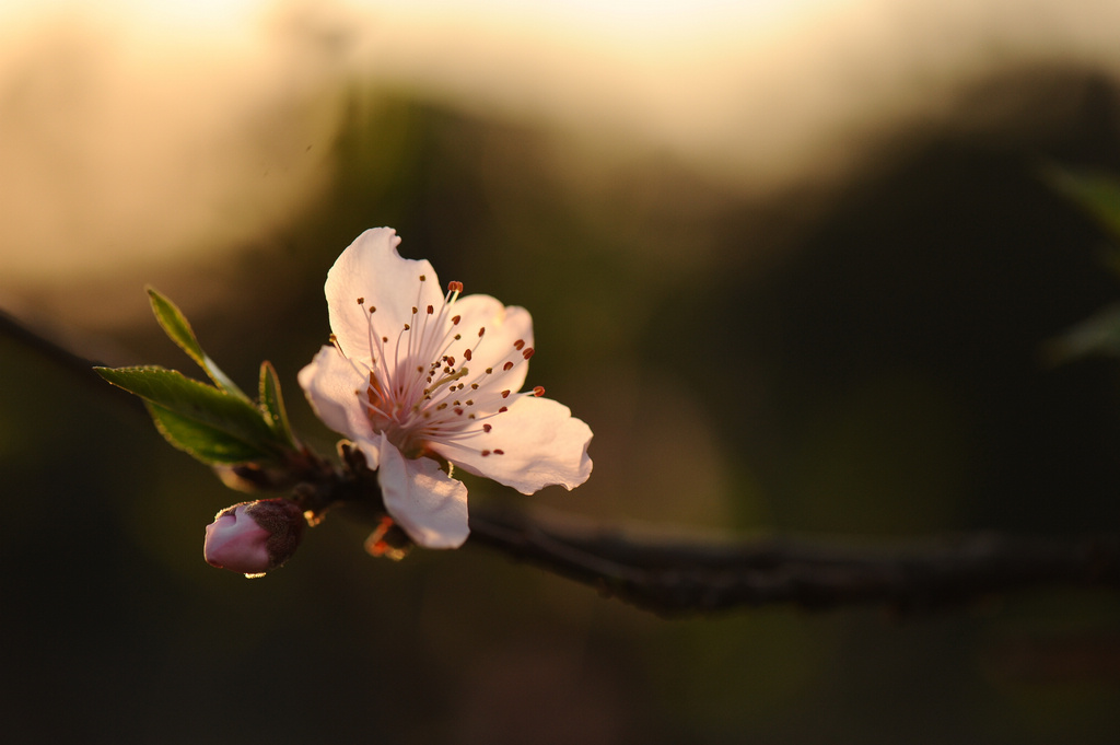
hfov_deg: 19.5
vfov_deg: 13.0
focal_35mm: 105
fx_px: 3264
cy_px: 372
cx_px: 560
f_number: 5
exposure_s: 1/1250
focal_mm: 105
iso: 800
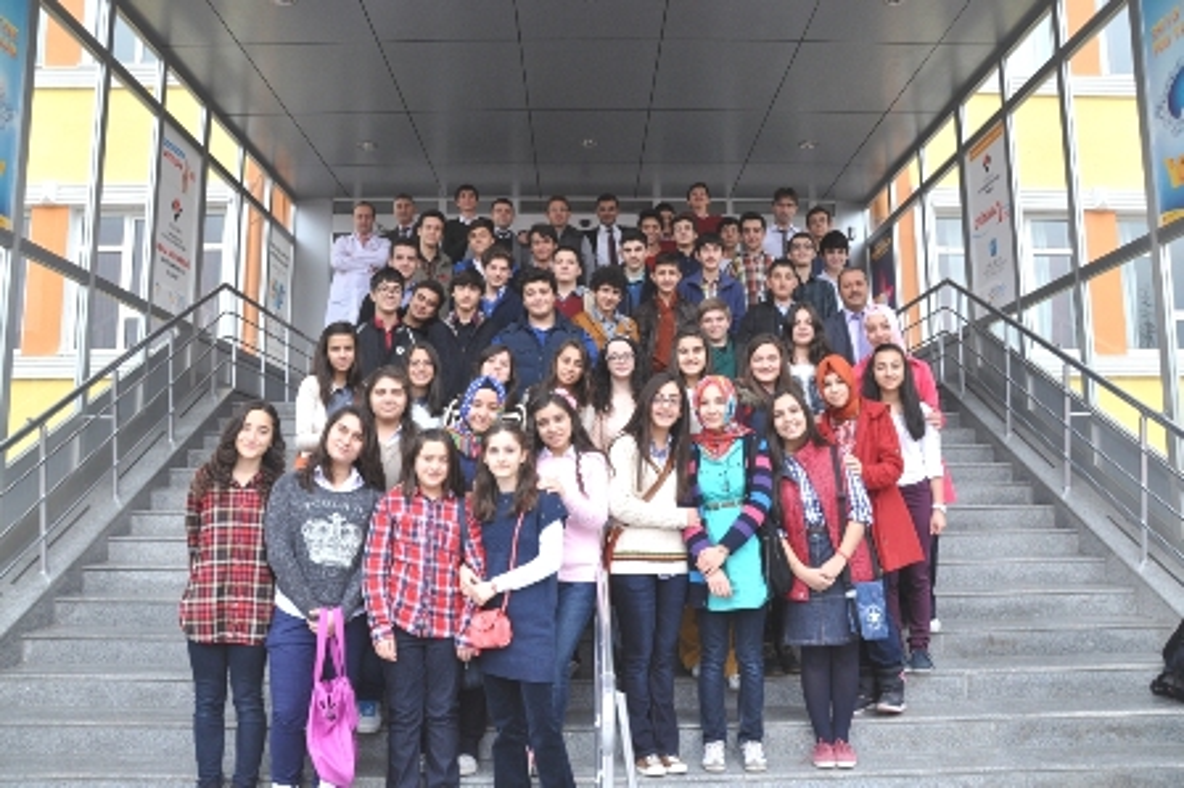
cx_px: 592
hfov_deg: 67.4
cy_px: 394
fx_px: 887
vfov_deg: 47.9
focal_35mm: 27
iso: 640
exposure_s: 1/320
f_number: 9
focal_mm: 18
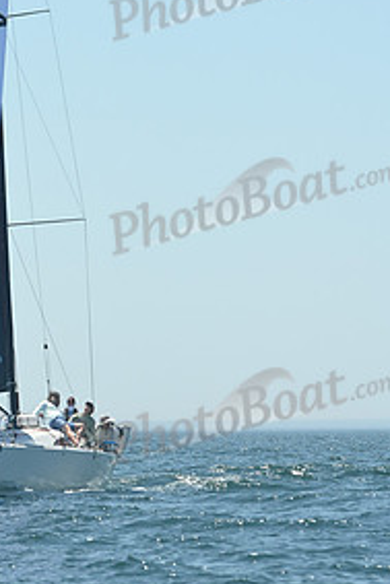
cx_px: 3
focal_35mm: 338
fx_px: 5485
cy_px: 124
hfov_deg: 4.1
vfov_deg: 6.1
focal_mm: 165
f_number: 8
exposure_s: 1/1000
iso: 320
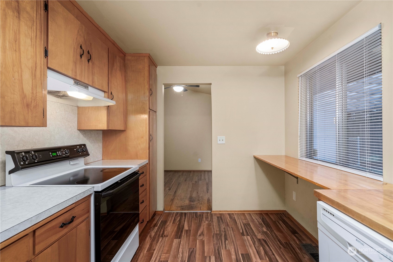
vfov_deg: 73.7
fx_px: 175
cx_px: 196
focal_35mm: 16
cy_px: 131
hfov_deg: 96.7
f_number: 7.1
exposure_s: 1/60
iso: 1000
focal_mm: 16
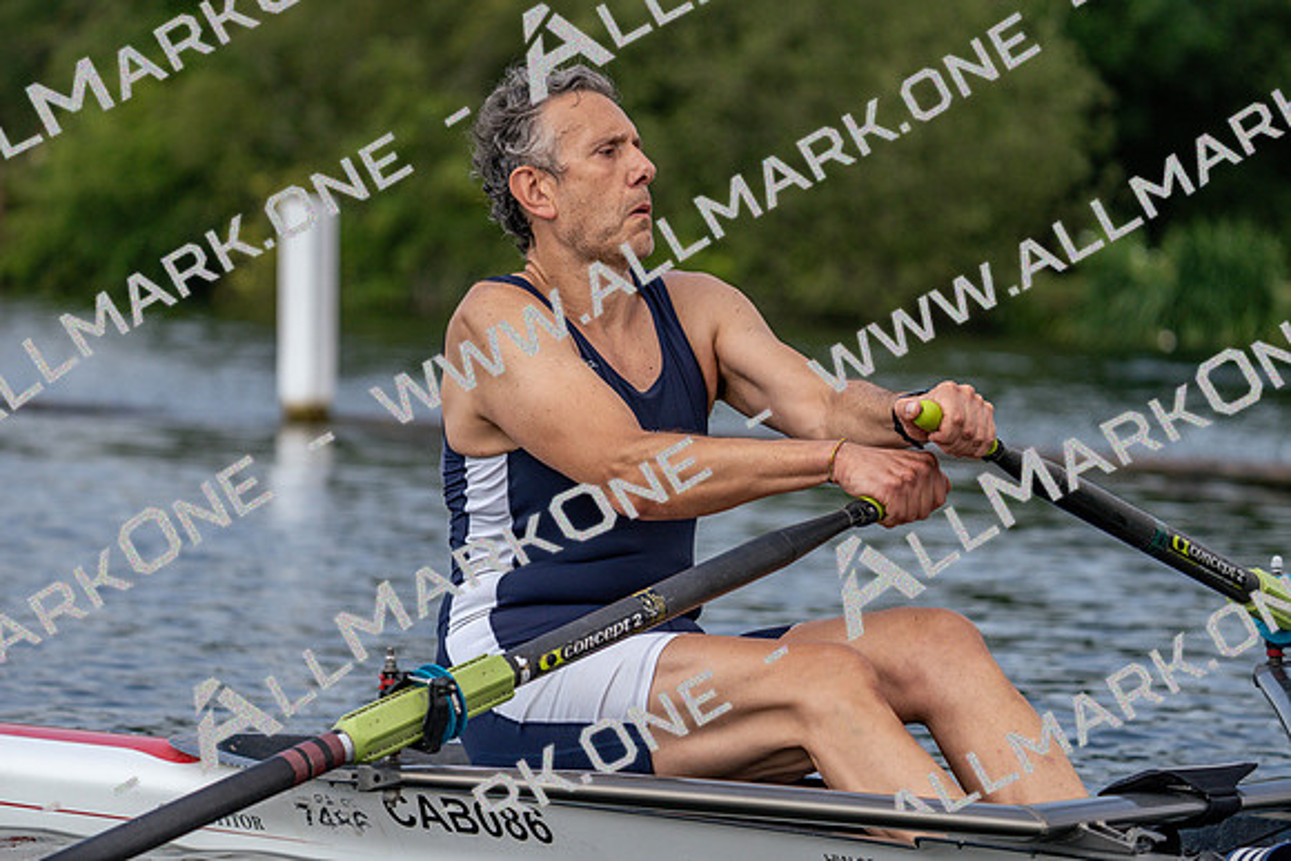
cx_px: 646
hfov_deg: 10.3
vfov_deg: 6.9
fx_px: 7174
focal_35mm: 200
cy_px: 430
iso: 320
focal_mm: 200
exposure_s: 1/1600
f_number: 5.6
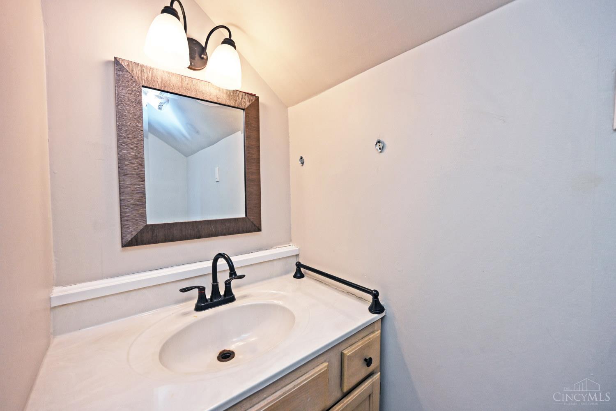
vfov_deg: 81.2
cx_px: 308
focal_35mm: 14
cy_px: 206
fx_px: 240
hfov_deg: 104.3
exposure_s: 1/80
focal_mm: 14
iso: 200
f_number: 4.5
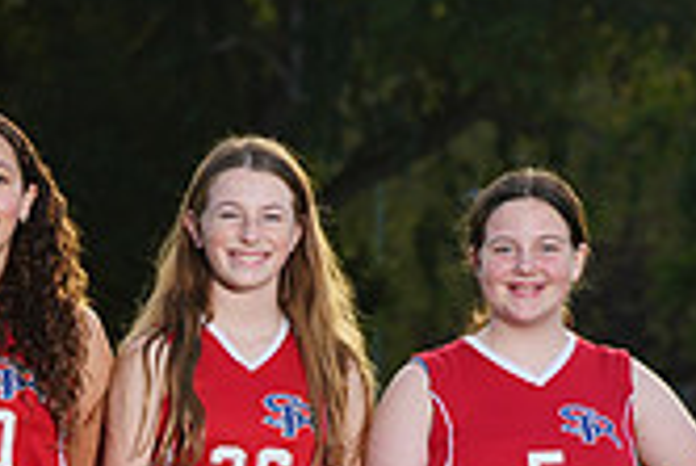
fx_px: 8436
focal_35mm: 436
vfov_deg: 3.2
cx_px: -151
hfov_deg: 4.7
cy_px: 699
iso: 160
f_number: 7.1
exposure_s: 1/250
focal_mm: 125
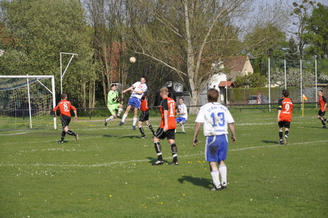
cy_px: 109
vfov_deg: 10.7
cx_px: 164
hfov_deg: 16.1
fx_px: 1160
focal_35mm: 128
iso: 400
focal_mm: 85
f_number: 5.6
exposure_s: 1/1600
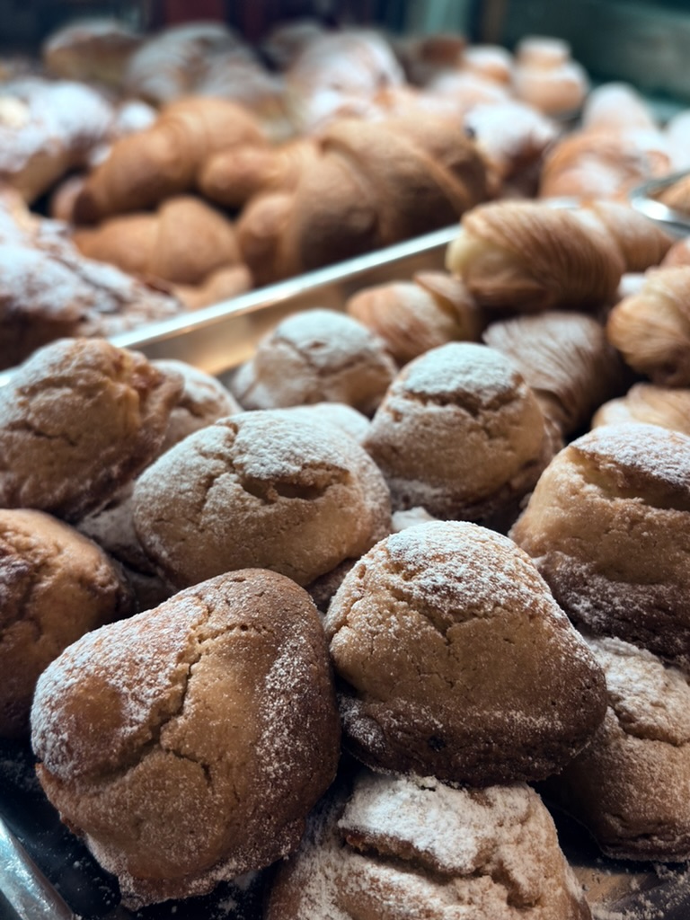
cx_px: 345
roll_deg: -5.4
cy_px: 460
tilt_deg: -33.6
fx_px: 930
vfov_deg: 52.6
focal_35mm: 35
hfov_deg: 40.7
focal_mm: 5.96
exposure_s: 1/50
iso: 80
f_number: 1.6
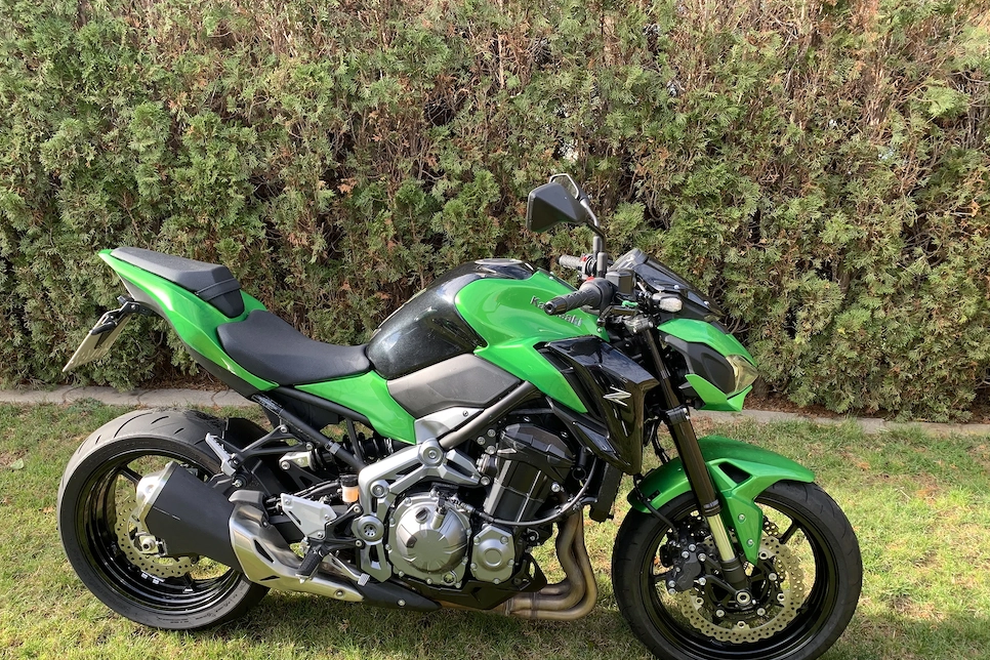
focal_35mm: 28
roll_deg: -1.2
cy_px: 383
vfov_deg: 46.2
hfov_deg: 65.5
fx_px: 770
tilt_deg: -22.8
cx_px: 480
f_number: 1.8
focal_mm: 4.25
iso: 25
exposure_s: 1/122
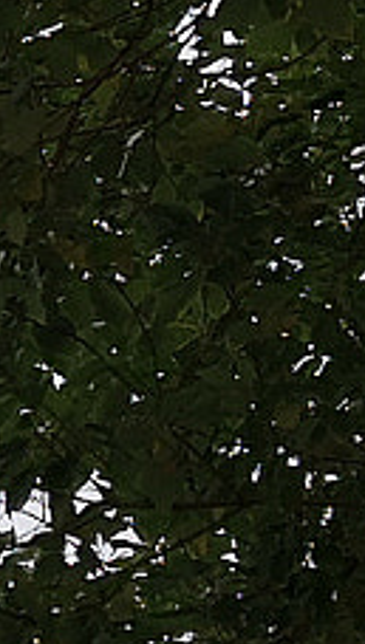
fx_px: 3529
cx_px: -888
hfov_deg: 5.4
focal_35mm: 206
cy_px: 223
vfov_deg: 10.4
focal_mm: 3.95
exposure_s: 1/858
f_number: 1.6
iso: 50
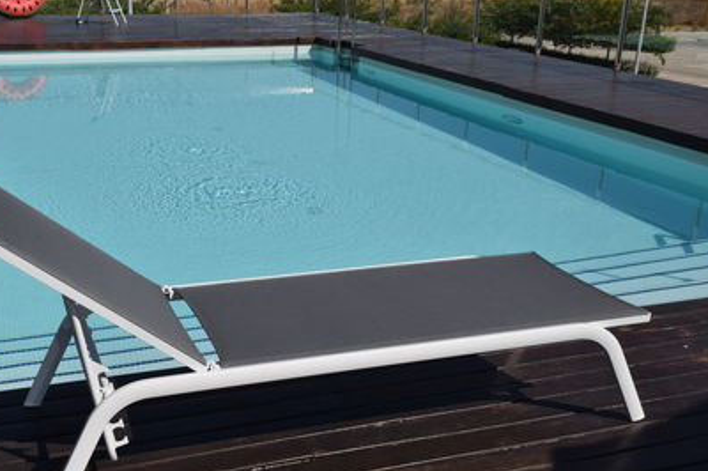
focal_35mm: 45
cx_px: 276
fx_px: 884
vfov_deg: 29.7
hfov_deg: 43.4
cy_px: 290
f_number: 14
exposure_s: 1/200
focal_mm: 24
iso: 100
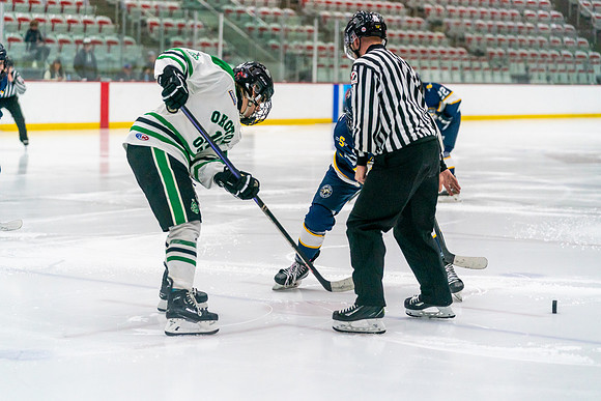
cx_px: 300
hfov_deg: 20.6
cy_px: 200
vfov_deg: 13.9
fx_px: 1650
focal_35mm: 99
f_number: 2.8
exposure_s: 1/1600
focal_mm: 98
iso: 4000
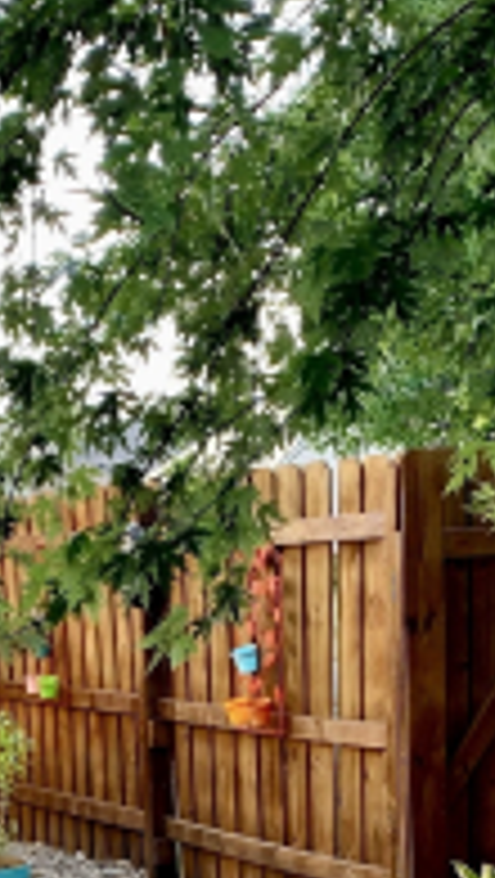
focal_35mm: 97
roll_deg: +2.6
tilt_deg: -13.6
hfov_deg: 12.5
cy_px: 1063
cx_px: 214
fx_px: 2259
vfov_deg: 20.5
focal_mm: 4.25
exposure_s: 1/123
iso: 25
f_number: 1.8
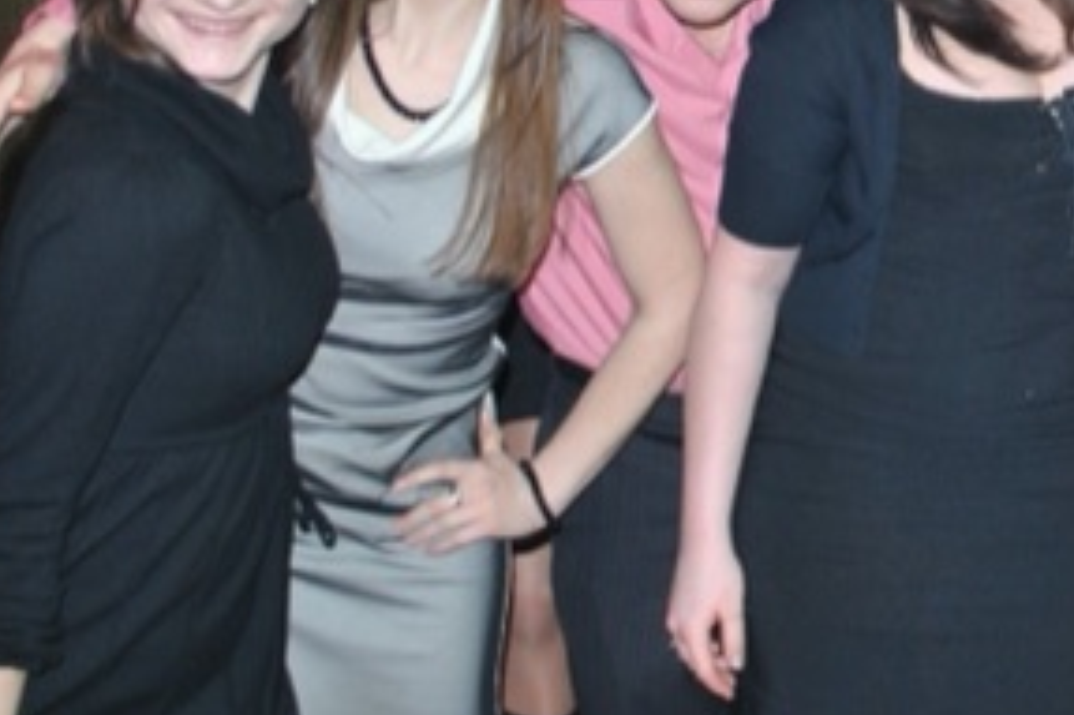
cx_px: 505
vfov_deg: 27.4
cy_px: 285
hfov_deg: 40.3
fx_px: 1461
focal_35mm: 49
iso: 200
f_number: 3.5
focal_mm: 18
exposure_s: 1/60
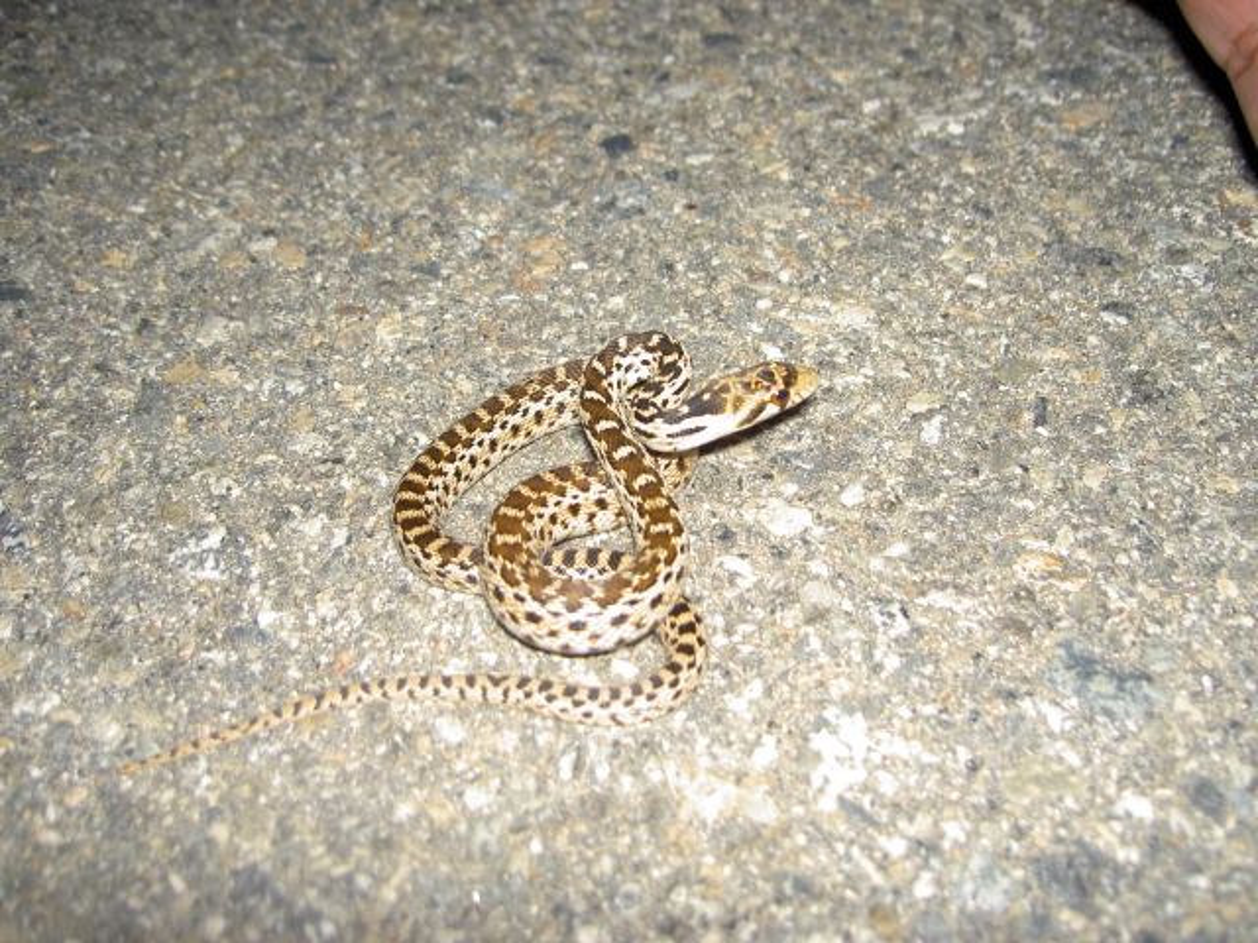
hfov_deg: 47.9
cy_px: 472
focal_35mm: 39
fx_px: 1417
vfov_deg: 36.8
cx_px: 629
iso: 100
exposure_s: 1/60
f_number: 2.8
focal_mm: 8
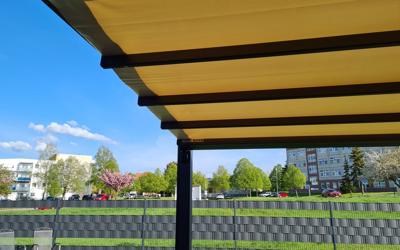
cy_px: 118
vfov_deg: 44.5
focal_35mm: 28
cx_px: 201
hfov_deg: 66.5
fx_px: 305
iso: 50
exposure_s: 1/1648
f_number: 1.8
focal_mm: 5.4
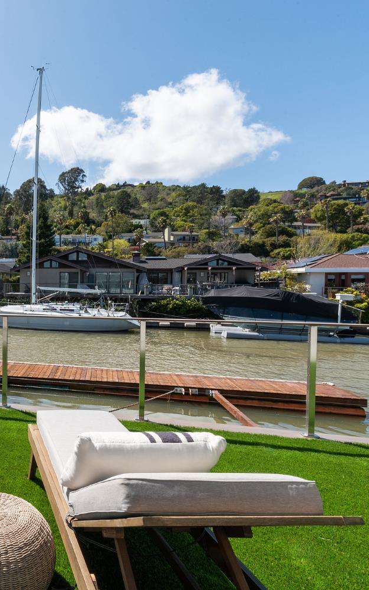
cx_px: -11
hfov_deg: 44.0
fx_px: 370
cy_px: 295
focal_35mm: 23
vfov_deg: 77.2
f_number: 22
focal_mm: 15
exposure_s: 1/125
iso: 200
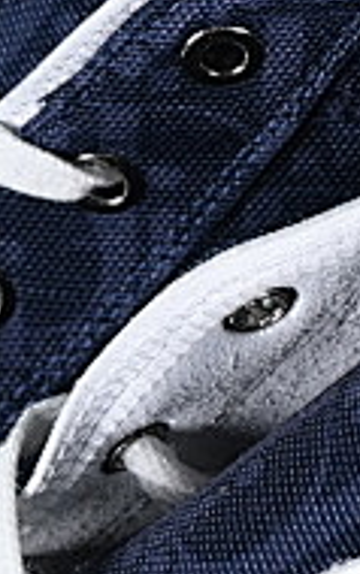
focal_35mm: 435
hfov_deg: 3.0
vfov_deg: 4.8
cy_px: 631
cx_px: -115
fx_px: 6818
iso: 160
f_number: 6.3
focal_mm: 50
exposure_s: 1/60
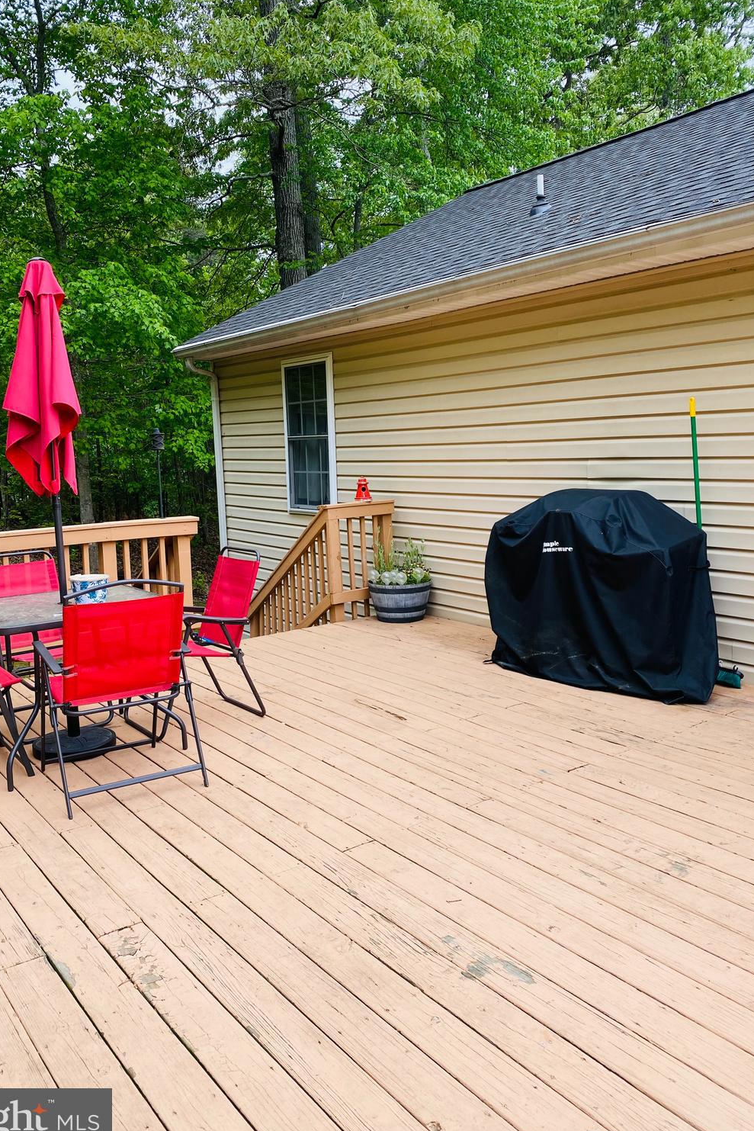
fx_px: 879
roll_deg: +1.9
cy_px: 565
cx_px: 361
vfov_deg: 65.5
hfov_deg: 46.4
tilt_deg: -5.8
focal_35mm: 28
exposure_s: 1/363
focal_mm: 4.25
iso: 32
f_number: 1.8
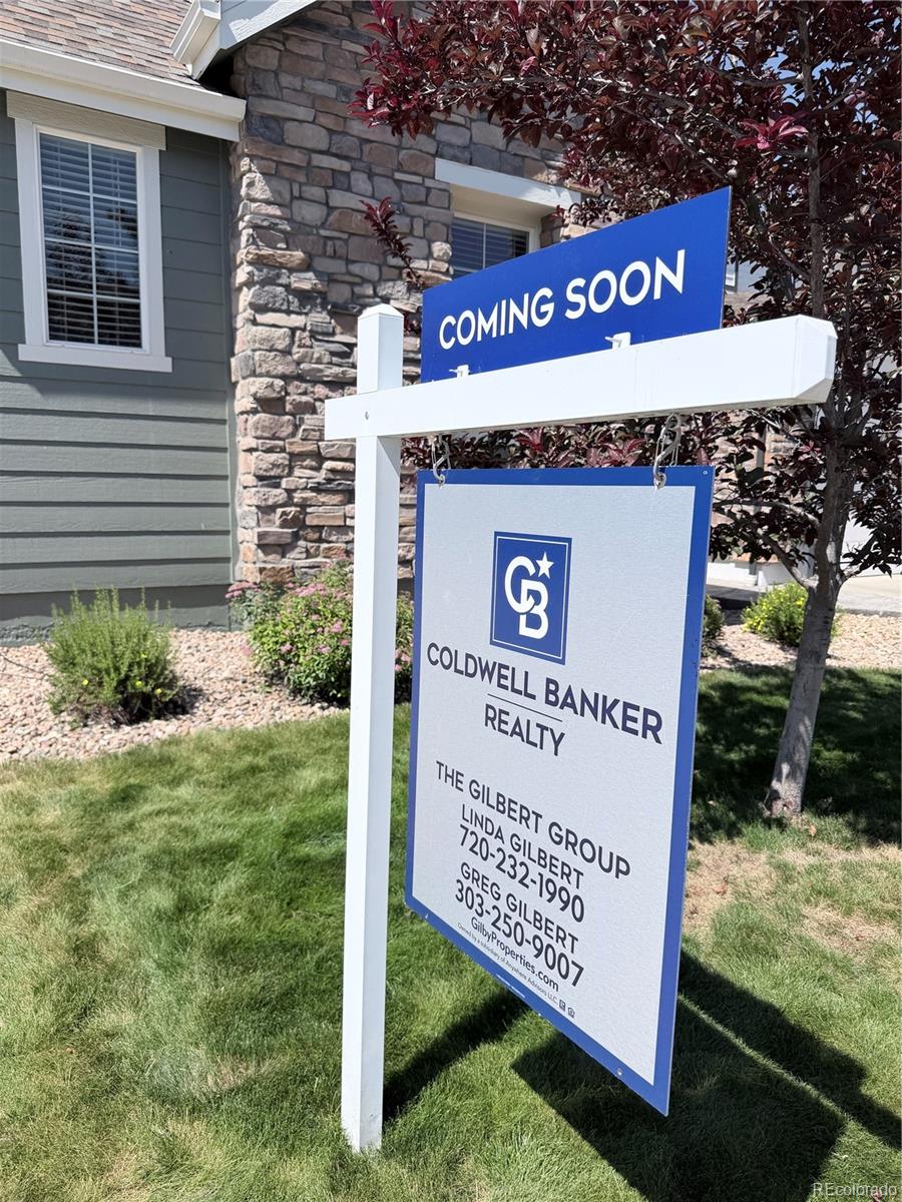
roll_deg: -1.4
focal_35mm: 24
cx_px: 451
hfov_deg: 56.8
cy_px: 601
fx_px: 834
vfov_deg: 71.6
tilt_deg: -9.0
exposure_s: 1/5319
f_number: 1.78
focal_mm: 6.76
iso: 80
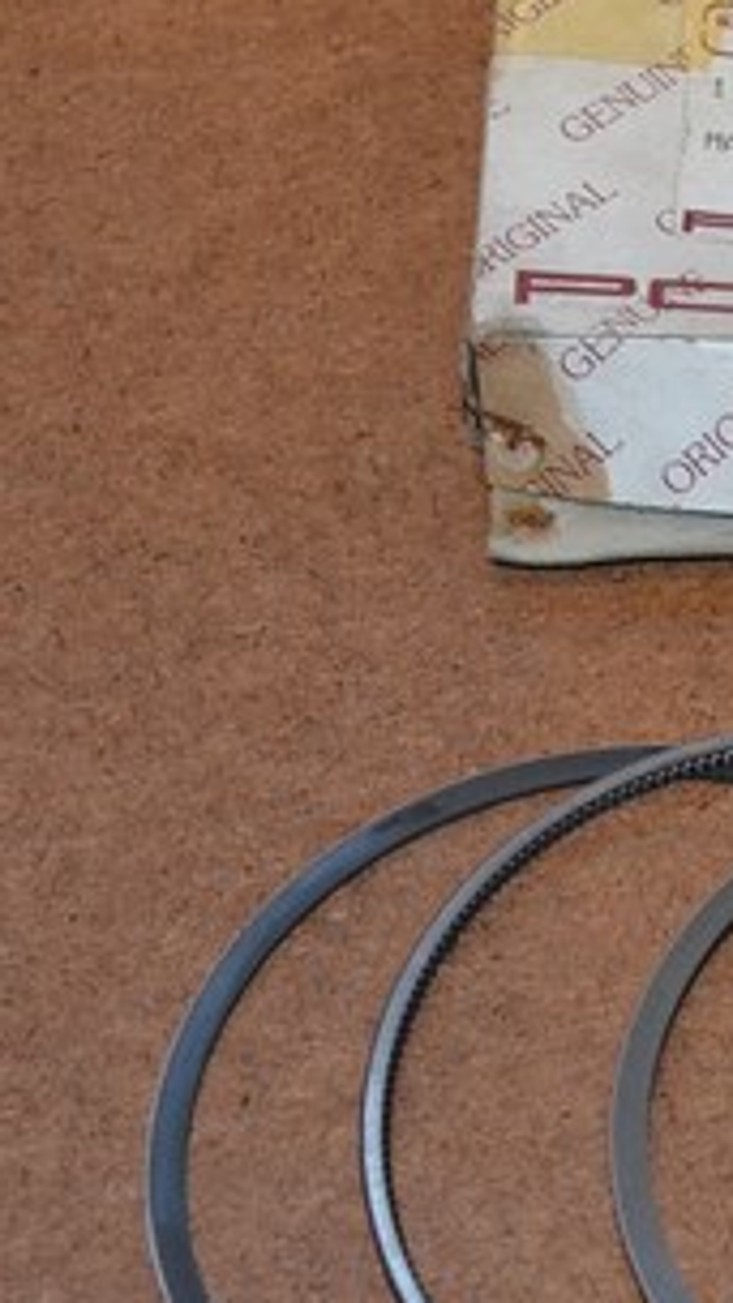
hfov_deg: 6.6
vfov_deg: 11.8
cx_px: 887
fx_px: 6289
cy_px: 628
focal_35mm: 182
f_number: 5.3
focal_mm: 44
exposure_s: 1/60
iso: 2200
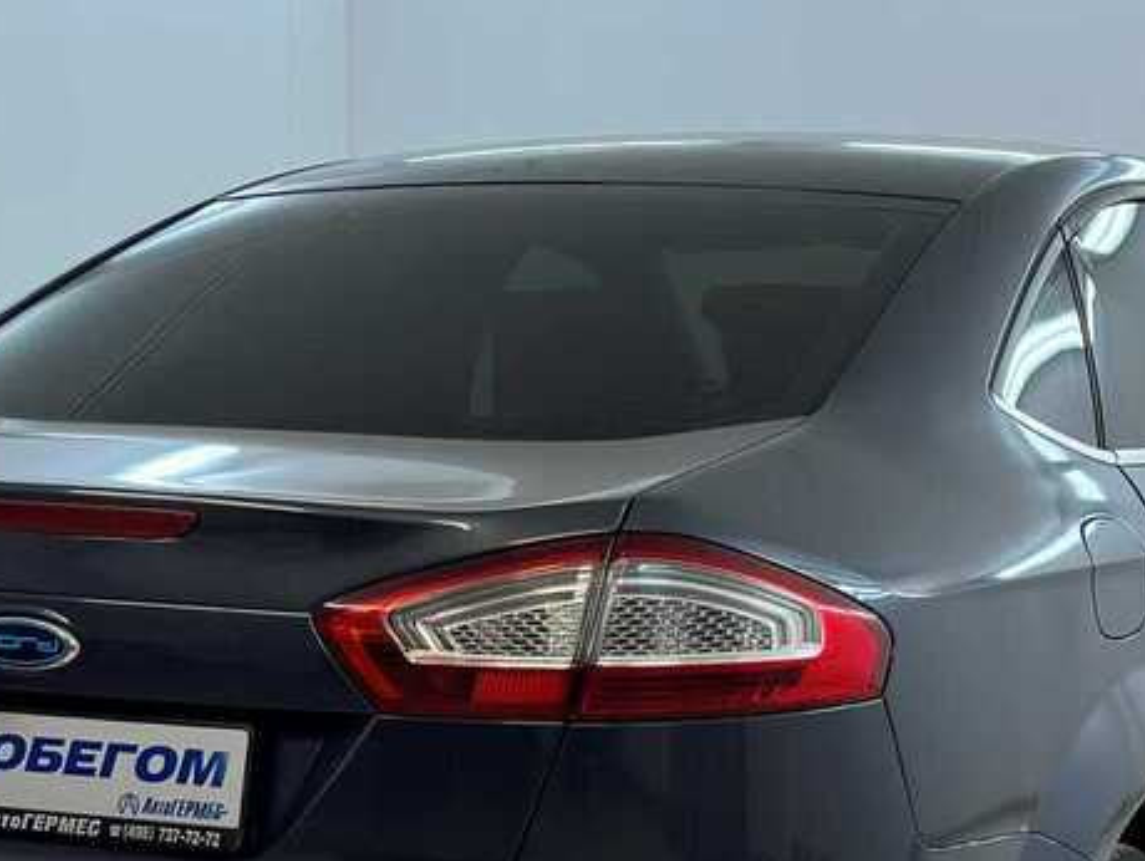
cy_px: 717
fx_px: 2848
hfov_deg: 22.7
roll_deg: -0.6
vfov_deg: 17.0
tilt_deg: -9.1
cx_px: 568
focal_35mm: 86
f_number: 1.78
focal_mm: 6.86
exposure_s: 1/113
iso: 80
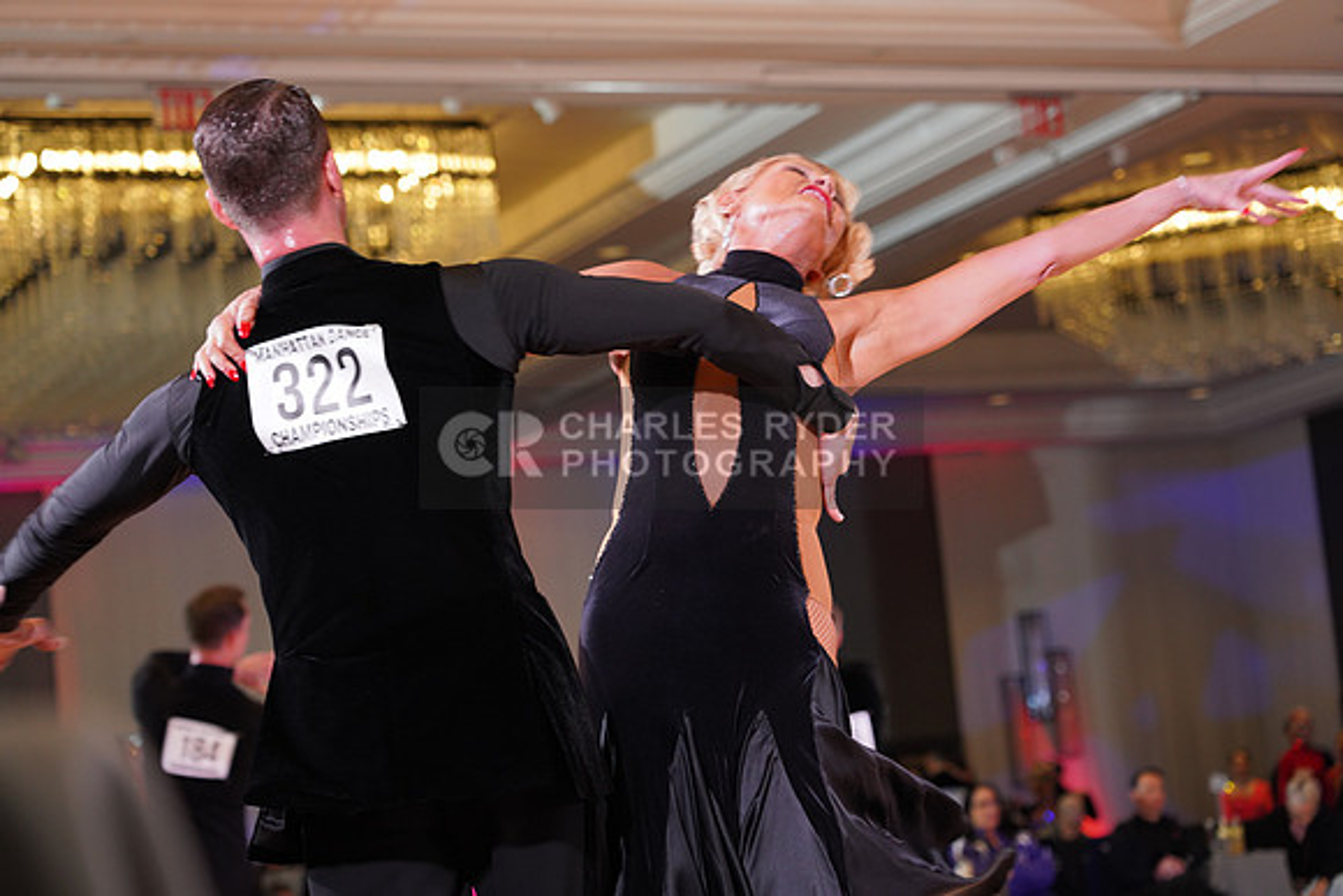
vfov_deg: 15.2
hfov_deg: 22.6
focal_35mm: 90
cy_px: 448
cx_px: 672
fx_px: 3358
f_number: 5
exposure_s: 1/160
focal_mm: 90
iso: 1600
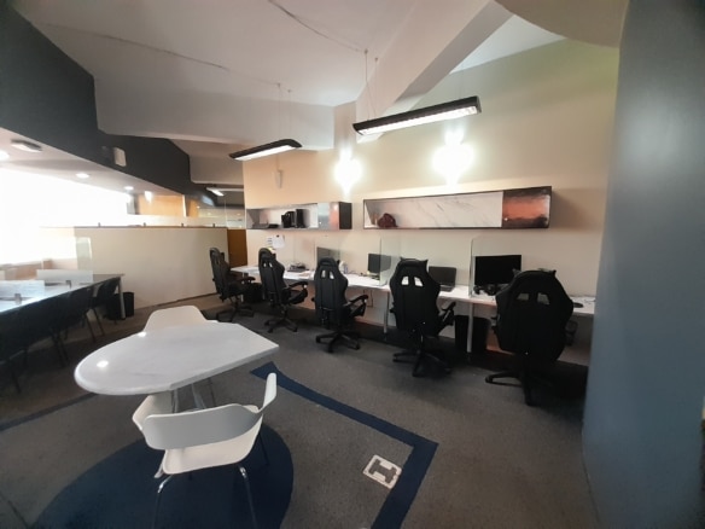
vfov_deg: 89.9
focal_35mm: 13
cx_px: 352
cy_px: 264
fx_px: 265
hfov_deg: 106.2
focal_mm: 1.13
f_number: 2.2
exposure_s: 1/24
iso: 250
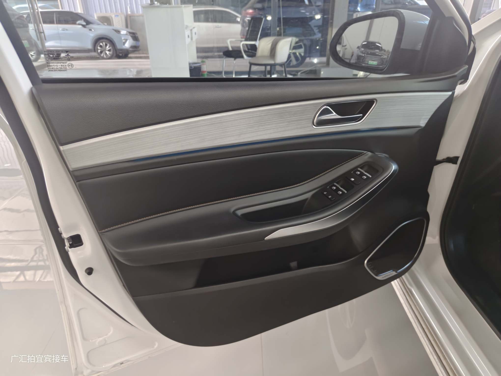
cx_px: 250
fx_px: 333
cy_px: 188
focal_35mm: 23
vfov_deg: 58.9
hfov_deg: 73.9
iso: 1253
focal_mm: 5.56
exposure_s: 1/101
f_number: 1.88
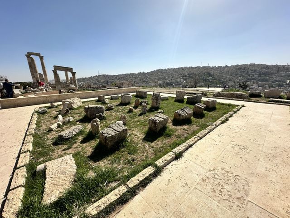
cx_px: 145
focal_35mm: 14
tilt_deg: -14.6
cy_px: 109
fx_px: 117
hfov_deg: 102.1
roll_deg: +2.6
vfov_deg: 85.7
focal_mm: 2.22
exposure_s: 1/2618
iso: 50
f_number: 2.2
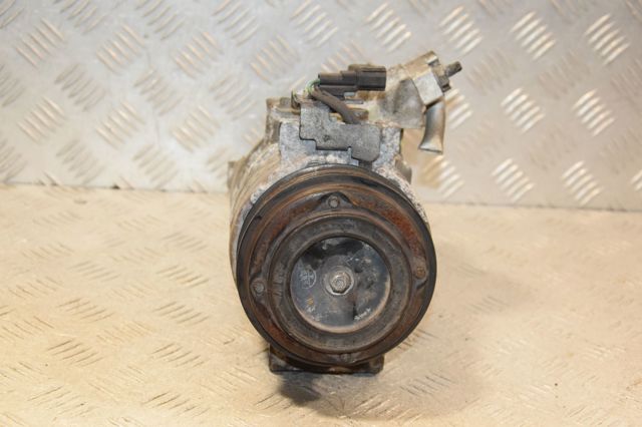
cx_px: 321
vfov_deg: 18.9
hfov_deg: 28.1
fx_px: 1283
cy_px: 214
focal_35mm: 72
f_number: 5.6
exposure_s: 1/200
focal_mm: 48
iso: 1600
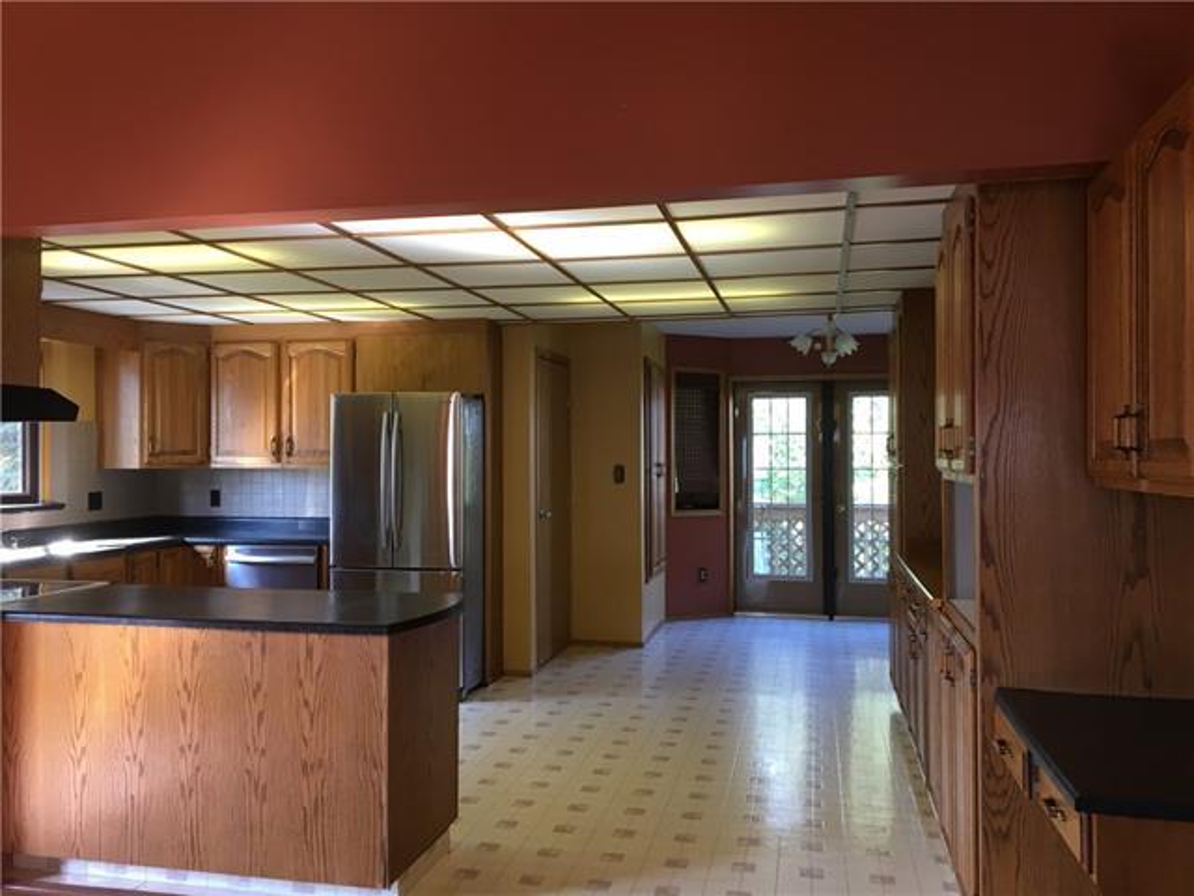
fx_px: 1000
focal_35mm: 29
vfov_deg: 48.2
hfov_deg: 61.7
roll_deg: -0.2
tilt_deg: -0.6
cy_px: 448
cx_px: 597
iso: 50
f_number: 2.2
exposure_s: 1/30
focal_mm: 4.15
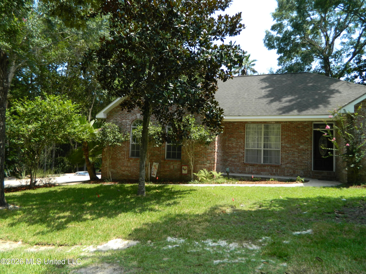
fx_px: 264
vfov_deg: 54.9
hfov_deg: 69.4
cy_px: 137
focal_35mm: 25
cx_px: 183
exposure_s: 1/320
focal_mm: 4.5
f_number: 3.1
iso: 80
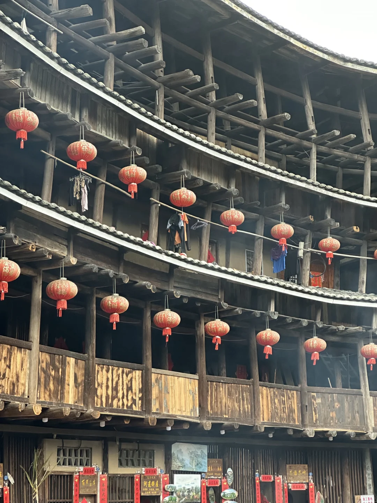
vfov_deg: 25.3
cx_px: 188
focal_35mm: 77
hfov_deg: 19.1
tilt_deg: +12.5
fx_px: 1118
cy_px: 252
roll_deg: +1.4
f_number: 2.8
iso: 250
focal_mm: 9
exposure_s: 1/89
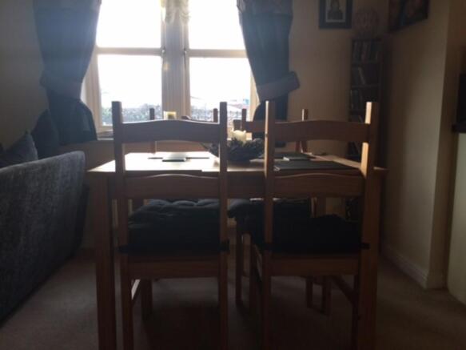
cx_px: 233
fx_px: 390
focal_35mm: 29
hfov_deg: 61.7
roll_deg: +0.2
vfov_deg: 48.2
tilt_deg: -8.1
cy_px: 175
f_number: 2.2
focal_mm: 4.15
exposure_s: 1/33
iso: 64
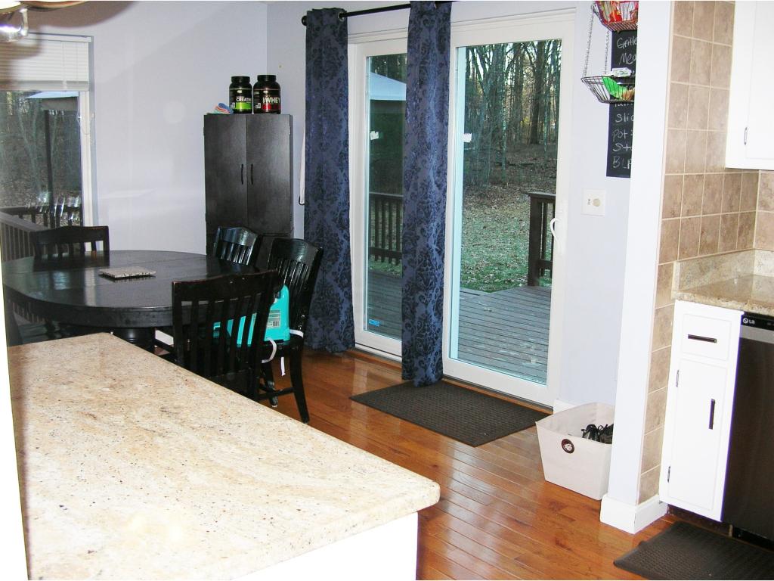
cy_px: 290
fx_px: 805
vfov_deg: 39.7
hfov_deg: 51.4
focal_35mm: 36
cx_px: 387
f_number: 2.7
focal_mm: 6
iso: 50
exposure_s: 1/60.1
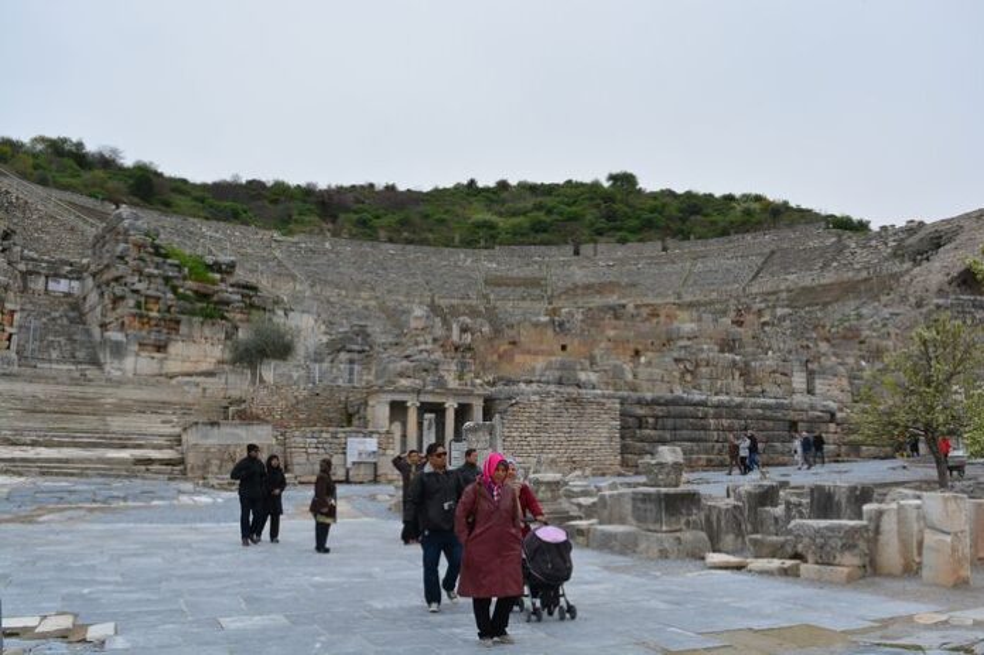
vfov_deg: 43.5
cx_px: 492
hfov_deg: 62.0
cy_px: 328
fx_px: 819
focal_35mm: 30
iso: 100
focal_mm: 20
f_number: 8
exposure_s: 1/250
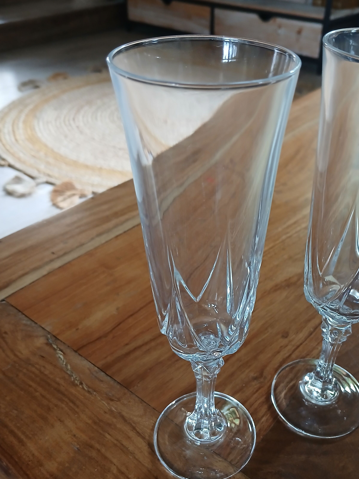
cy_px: 266
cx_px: 226
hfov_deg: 42.6
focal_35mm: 33
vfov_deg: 55.2
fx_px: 456
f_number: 1.8
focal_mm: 3.98
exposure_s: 1/33.3
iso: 250
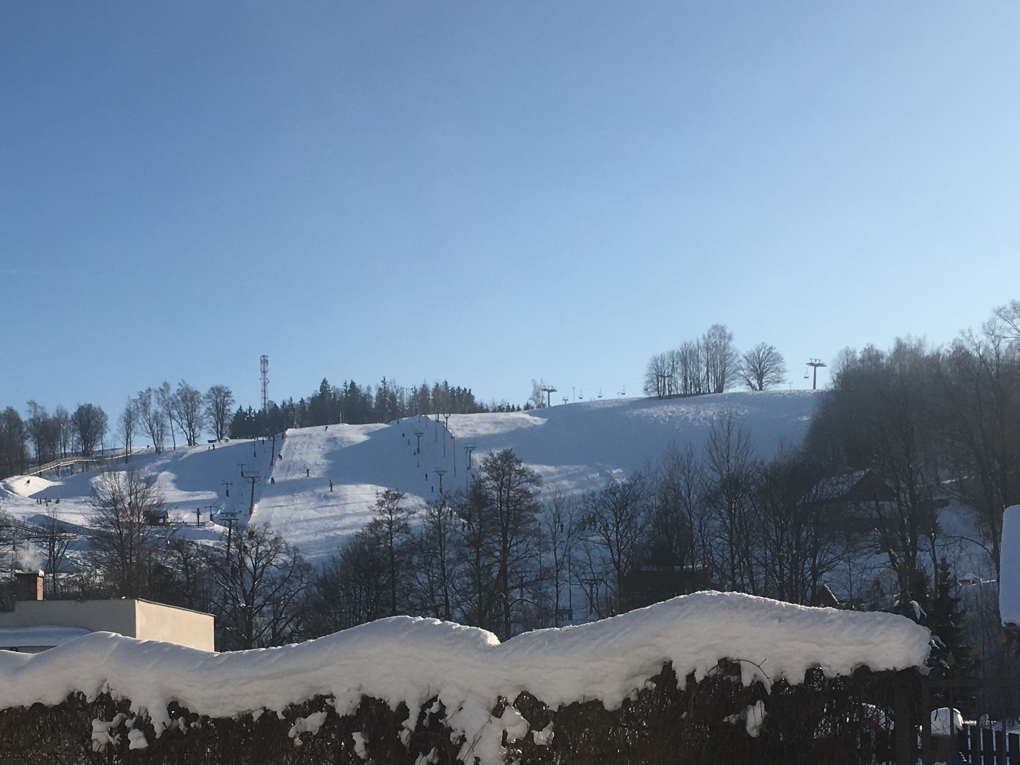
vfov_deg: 25.9
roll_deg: +0.1
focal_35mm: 55
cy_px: 652
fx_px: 1620
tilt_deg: +1.3
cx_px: 420
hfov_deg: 34.8
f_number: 2.2
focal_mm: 4.15
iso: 25
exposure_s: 1/2959
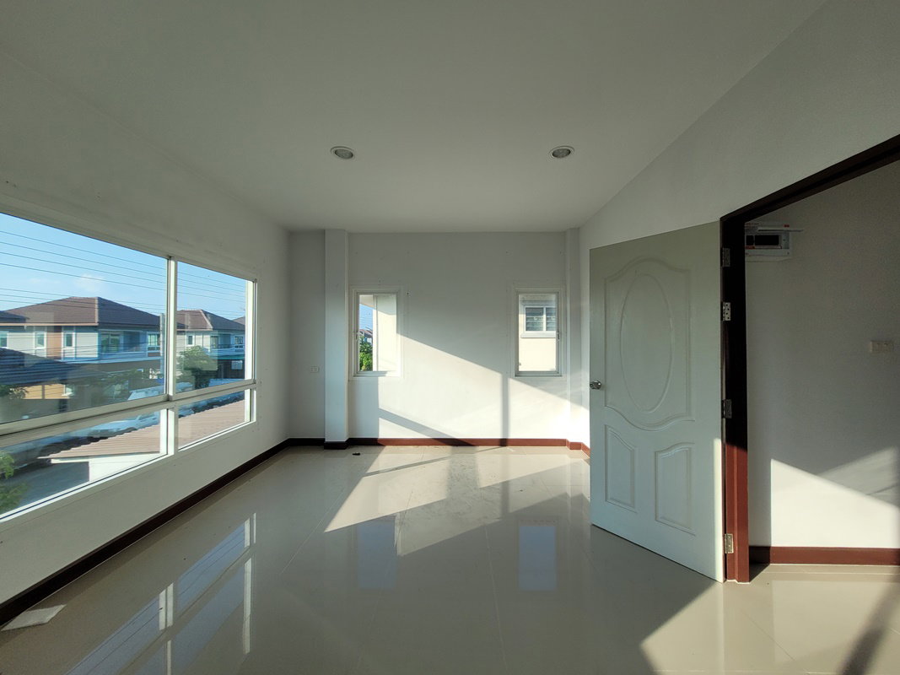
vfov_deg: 89.9
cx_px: 450
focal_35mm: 13
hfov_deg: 106.2
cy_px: 338
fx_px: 338
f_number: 2.2
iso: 40
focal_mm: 1.74
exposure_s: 1/568
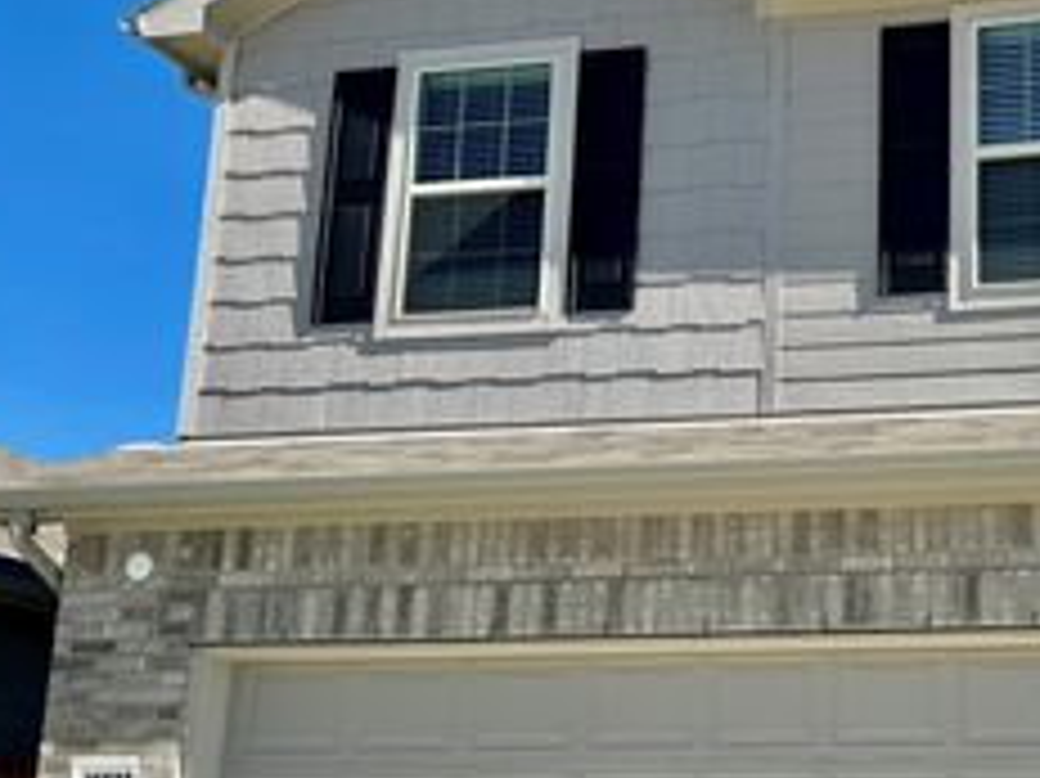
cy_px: 519
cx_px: 990
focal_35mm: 52
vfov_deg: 27.8
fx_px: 1561
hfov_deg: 34.2
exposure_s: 1/3356
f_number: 1.78
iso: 80
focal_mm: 6.86
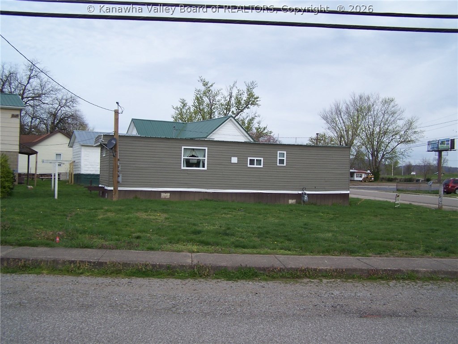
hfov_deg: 49.0
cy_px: 172
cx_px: 229
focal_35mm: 38
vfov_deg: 37.7
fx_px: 503
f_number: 2.8
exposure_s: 1/750
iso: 80
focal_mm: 6.3
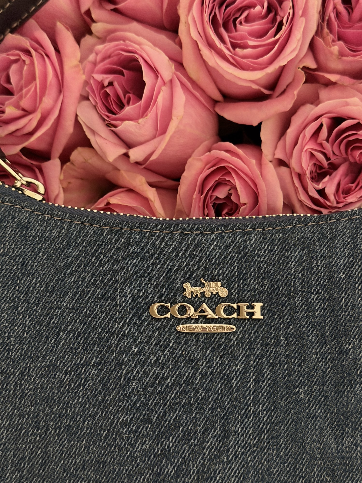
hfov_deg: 30.3
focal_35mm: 48
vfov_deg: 39.7
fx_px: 669
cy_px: 242
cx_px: 181
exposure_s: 1/30
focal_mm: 6.76
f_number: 1.78
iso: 640
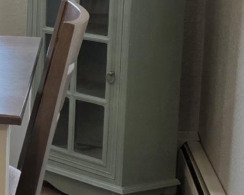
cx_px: -393
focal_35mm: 129
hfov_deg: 11.5
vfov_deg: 11.8
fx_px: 931
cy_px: 7
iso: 200
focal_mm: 6.3
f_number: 1.7
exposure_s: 1/120
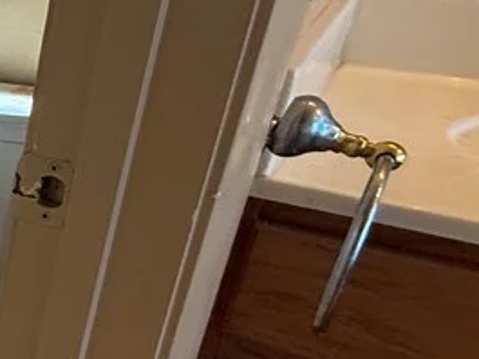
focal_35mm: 54
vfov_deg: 27.0
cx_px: -320
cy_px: 211
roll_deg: +2.0
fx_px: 748
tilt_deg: -27.8
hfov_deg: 23.7
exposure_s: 1/120
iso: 250
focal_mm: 2.22
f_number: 2.2
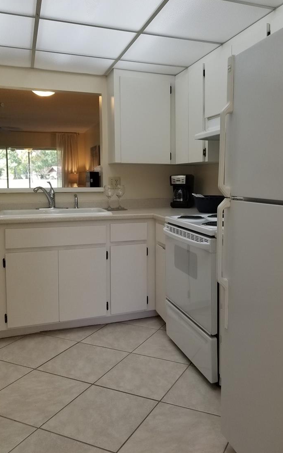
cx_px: 183
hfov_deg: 41.4
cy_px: 210
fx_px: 370
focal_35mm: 30
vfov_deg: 62.8
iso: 80
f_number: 1.7
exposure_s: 1/120
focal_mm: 4.3
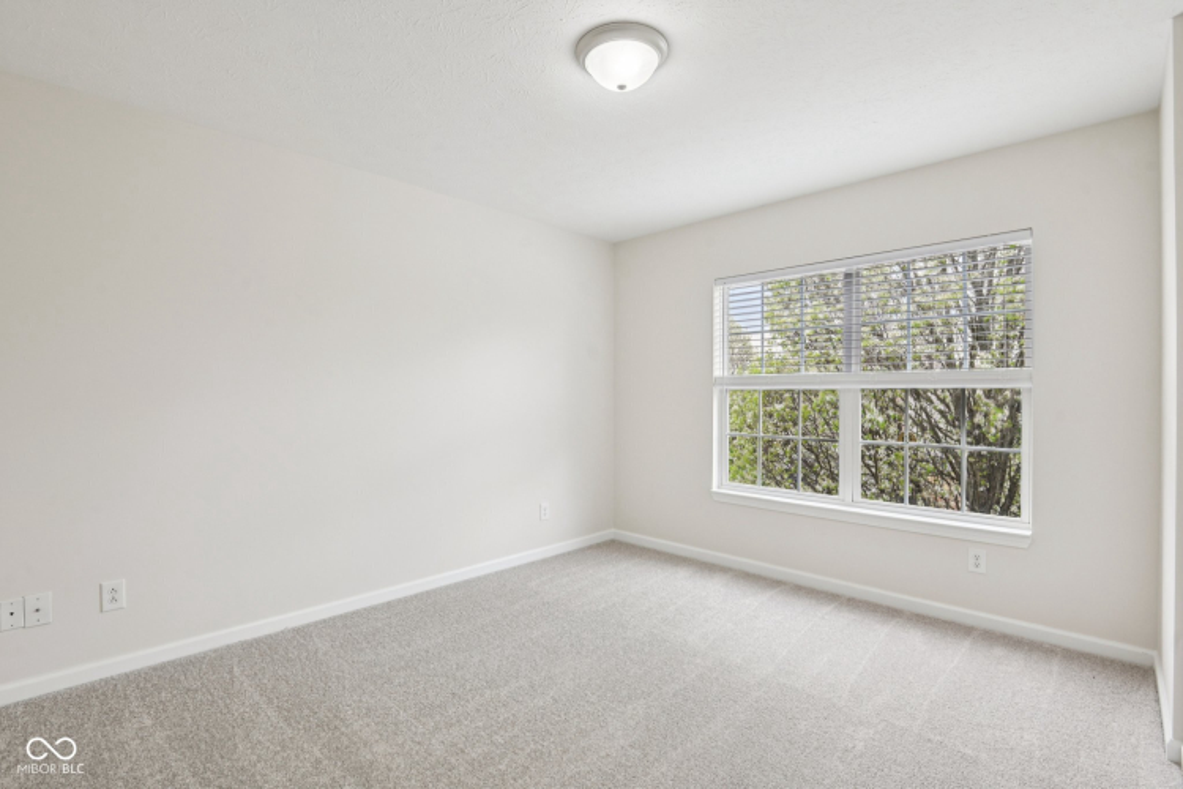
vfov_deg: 73.7
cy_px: 394
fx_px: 526
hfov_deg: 96.7
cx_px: 592
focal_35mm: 16
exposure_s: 1/15
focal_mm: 16
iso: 100
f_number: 8
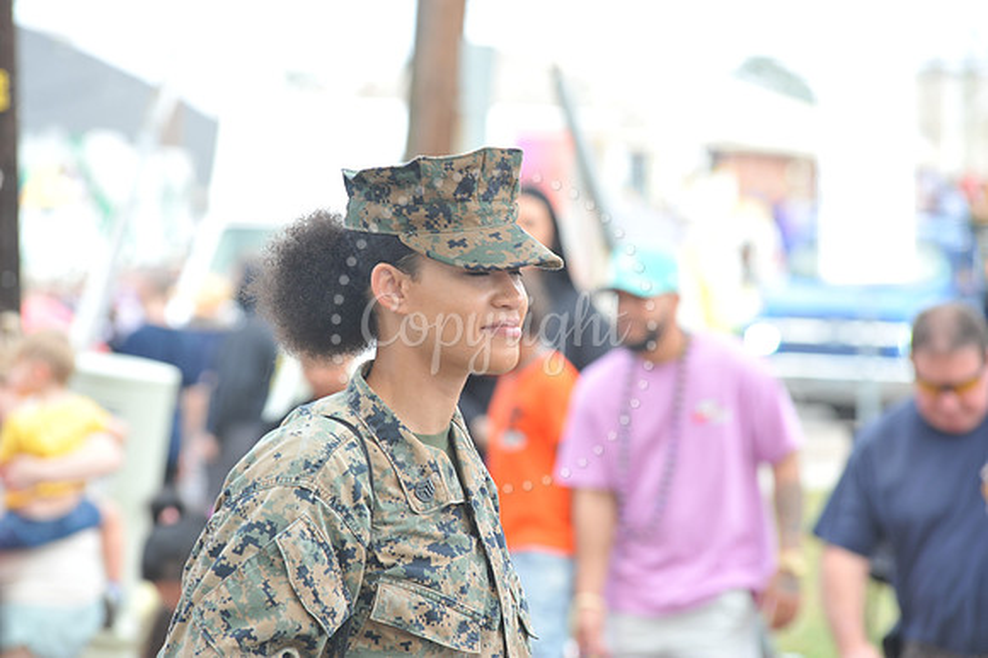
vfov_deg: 6.9
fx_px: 5486
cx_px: 494
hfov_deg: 10.3
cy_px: 329
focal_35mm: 200
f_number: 7.1
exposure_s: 1/80
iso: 250
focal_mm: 200
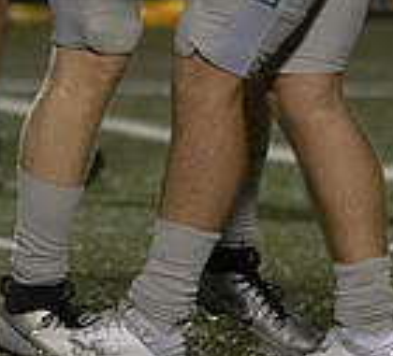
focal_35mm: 1252
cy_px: -213
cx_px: -23
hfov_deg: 1.5
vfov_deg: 1.3
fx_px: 15353
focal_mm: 285
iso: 16000
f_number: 5.6
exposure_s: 1/1000
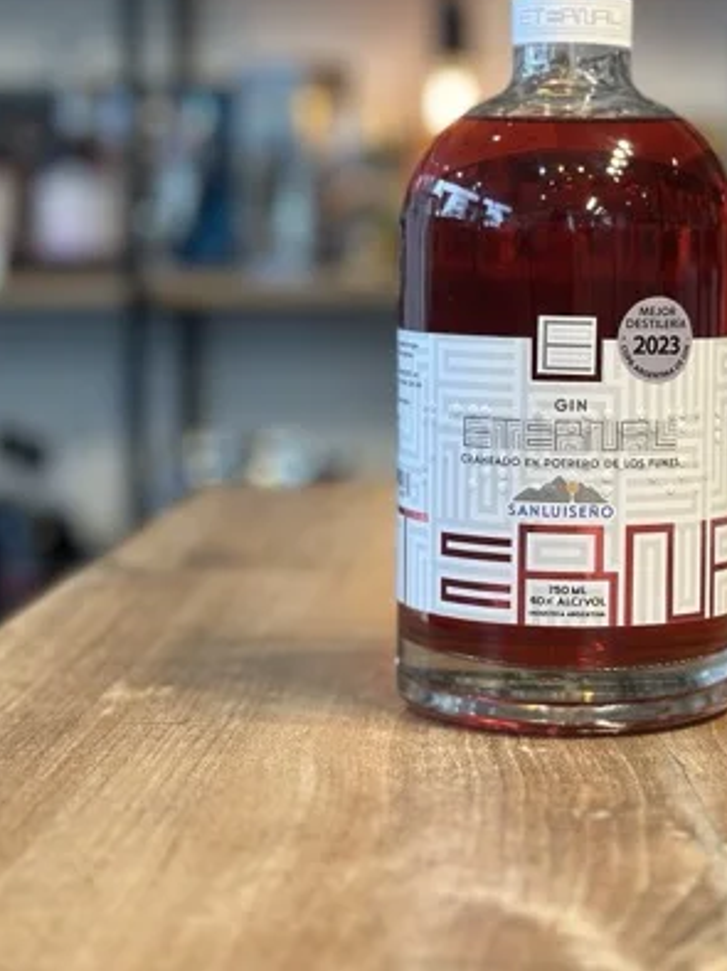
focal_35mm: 78
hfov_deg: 18.7
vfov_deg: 24.9
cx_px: 577
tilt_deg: -3.3
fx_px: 2187
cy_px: 340
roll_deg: -0.7
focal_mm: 6.86
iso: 80
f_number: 1.78
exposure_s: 1/50
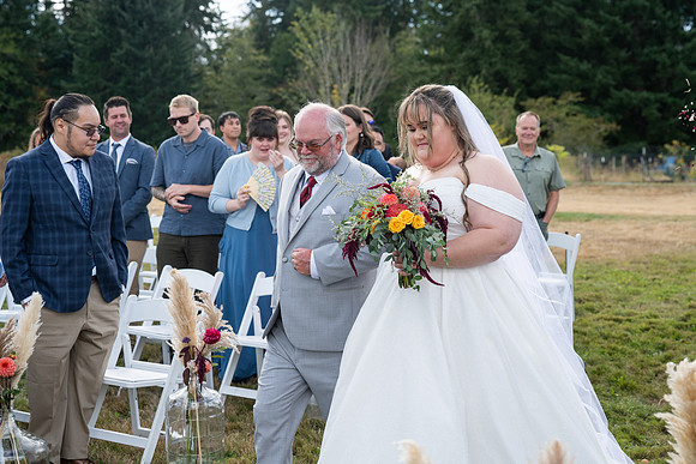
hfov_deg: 33.9
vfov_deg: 23.0
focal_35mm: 59
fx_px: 1141
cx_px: 348
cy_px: 232
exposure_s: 1/1000
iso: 400
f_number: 4.5
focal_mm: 59
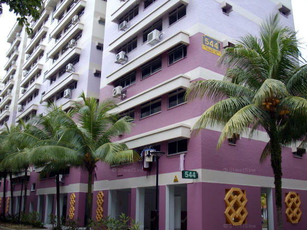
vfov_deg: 38.6
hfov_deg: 50.2
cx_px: 154
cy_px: 115
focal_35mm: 37
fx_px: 328
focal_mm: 6.2
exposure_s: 1/160
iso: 80
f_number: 5.6
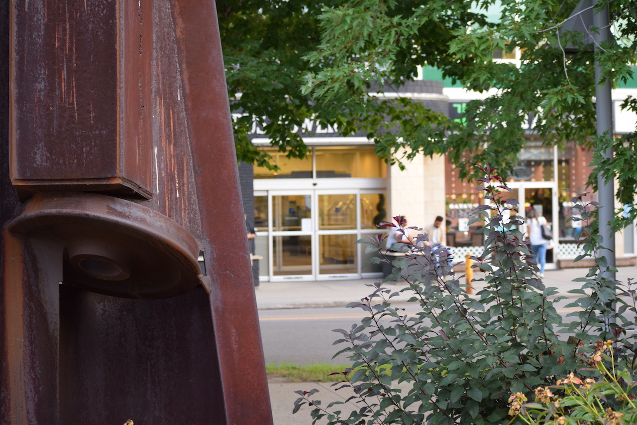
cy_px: 212
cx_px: 318
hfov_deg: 24.6
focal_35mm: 82
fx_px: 1460
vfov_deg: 16.5
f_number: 4
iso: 720
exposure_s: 1/60
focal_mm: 55
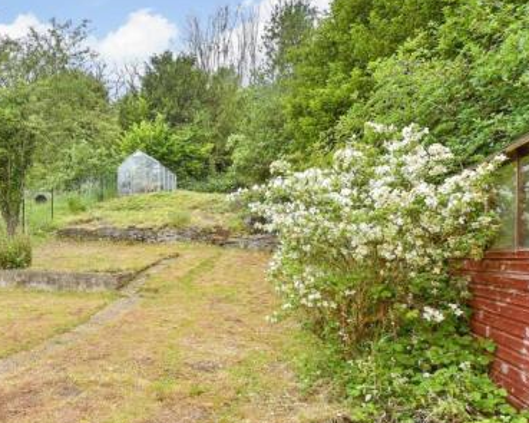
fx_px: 391
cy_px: 273
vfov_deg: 55.9
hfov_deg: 62.6
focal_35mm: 25
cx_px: 110
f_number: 8
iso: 160
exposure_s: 1/50
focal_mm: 10
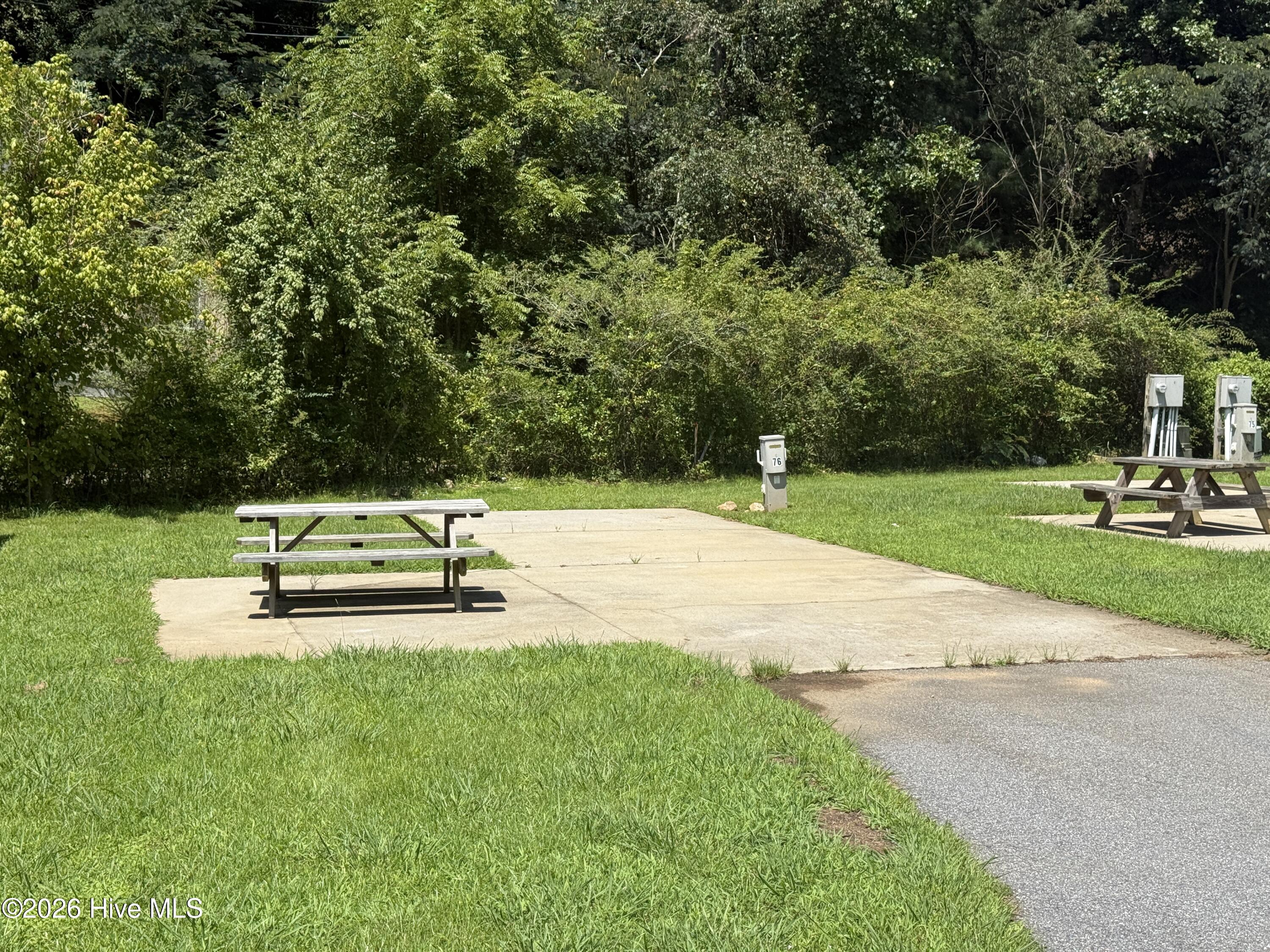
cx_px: 635
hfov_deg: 39.7
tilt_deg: -1.9
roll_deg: -0.4
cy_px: 476
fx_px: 1761
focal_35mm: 48
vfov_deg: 30.3
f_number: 1.78
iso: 100
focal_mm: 6.76
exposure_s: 1/5208
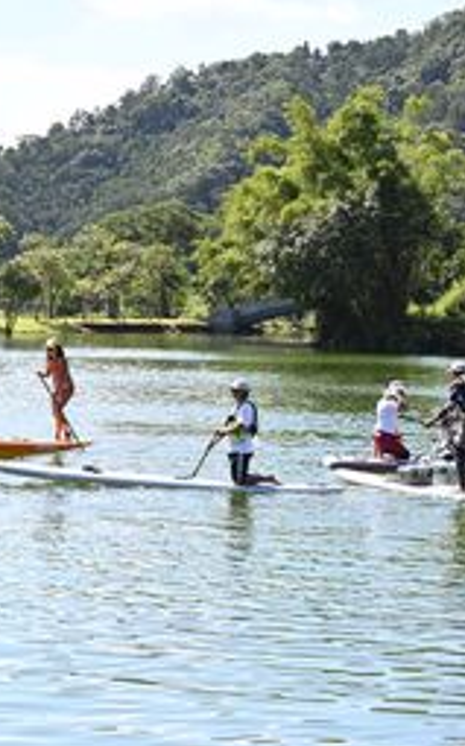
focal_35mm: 96
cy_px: 379
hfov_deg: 13.6
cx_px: 351
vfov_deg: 21.7
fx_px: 1950
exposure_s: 1/2500
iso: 2500
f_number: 9
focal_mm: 60
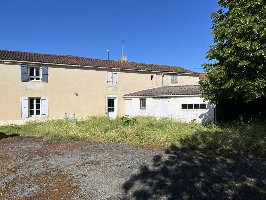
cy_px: 100
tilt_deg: -0.3
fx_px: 200
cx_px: 133
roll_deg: +0.3
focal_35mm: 26
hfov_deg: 67.3
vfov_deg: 53.1
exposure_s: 1/5848
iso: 50
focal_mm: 5.1
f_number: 1.6
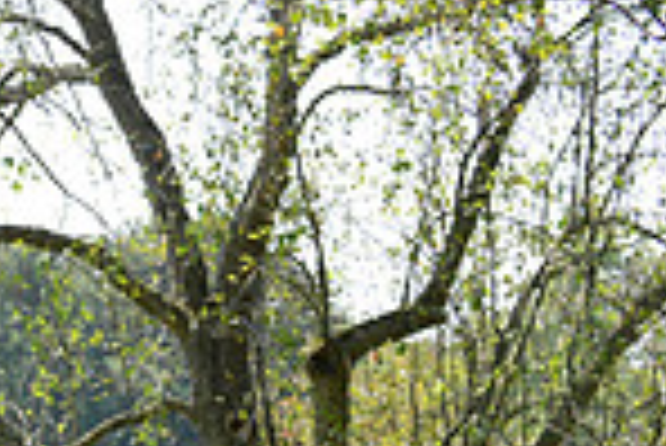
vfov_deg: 5.0
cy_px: 813
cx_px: -513
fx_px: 5074
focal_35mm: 274
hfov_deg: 7.3
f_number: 8
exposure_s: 1/250
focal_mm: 70
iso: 320
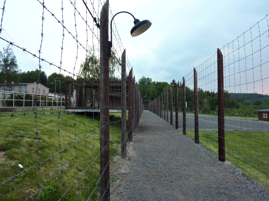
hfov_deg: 69.4
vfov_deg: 54.9
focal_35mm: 25
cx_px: 134
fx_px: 194
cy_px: 100
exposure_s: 1/30
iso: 320
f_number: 3.3
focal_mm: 4.1
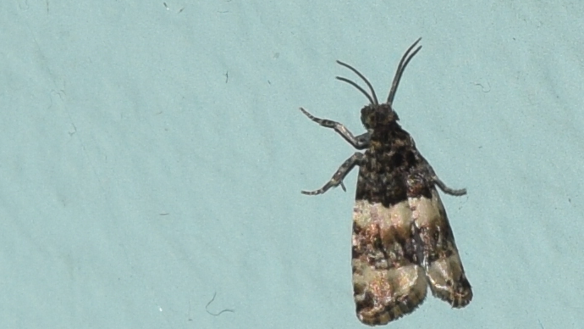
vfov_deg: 4.0
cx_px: 402
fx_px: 4738
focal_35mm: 306
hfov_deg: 7.0
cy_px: 193
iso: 100
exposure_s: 1/160
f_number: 13
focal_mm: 140
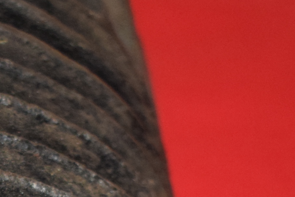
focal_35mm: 215
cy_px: 477
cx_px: -117
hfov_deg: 9.3
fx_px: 1766
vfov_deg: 6.1
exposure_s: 1/160
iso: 1250
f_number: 5
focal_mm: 29
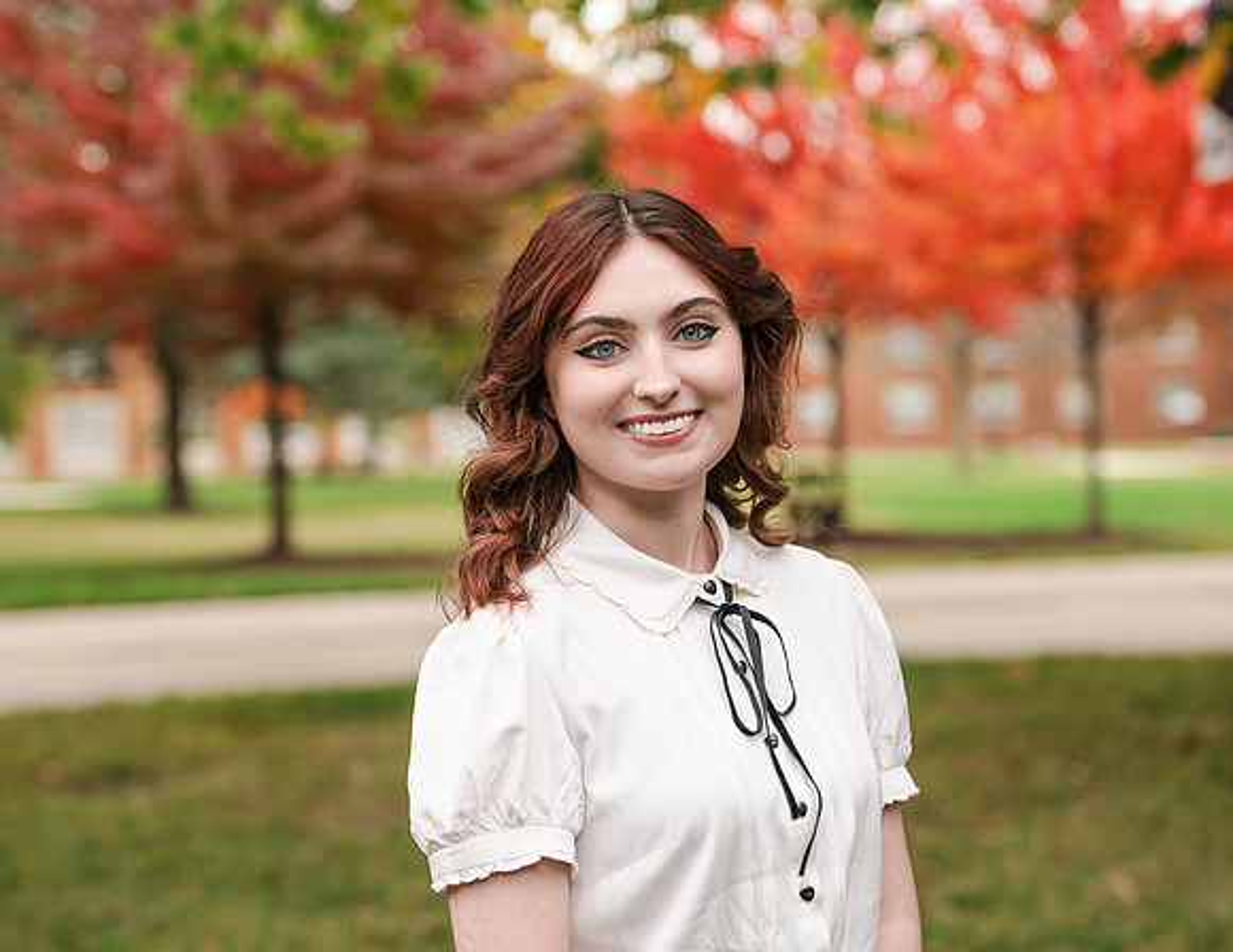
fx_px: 3462
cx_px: 572
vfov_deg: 15.7
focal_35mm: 96
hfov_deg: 20.2
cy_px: 487
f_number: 4
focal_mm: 85
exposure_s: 1/250
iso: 320
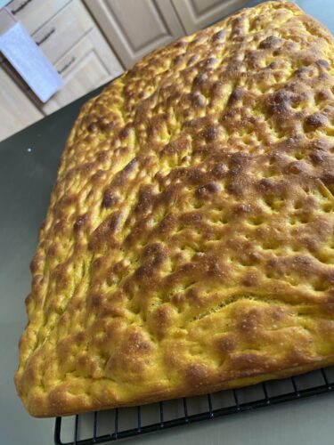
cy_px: 222
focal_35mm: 26
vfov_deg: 67.3
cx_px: 167
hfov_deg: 53.1
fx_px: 334
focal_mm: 4.25
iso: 160
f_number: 1.8
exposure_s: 1/60
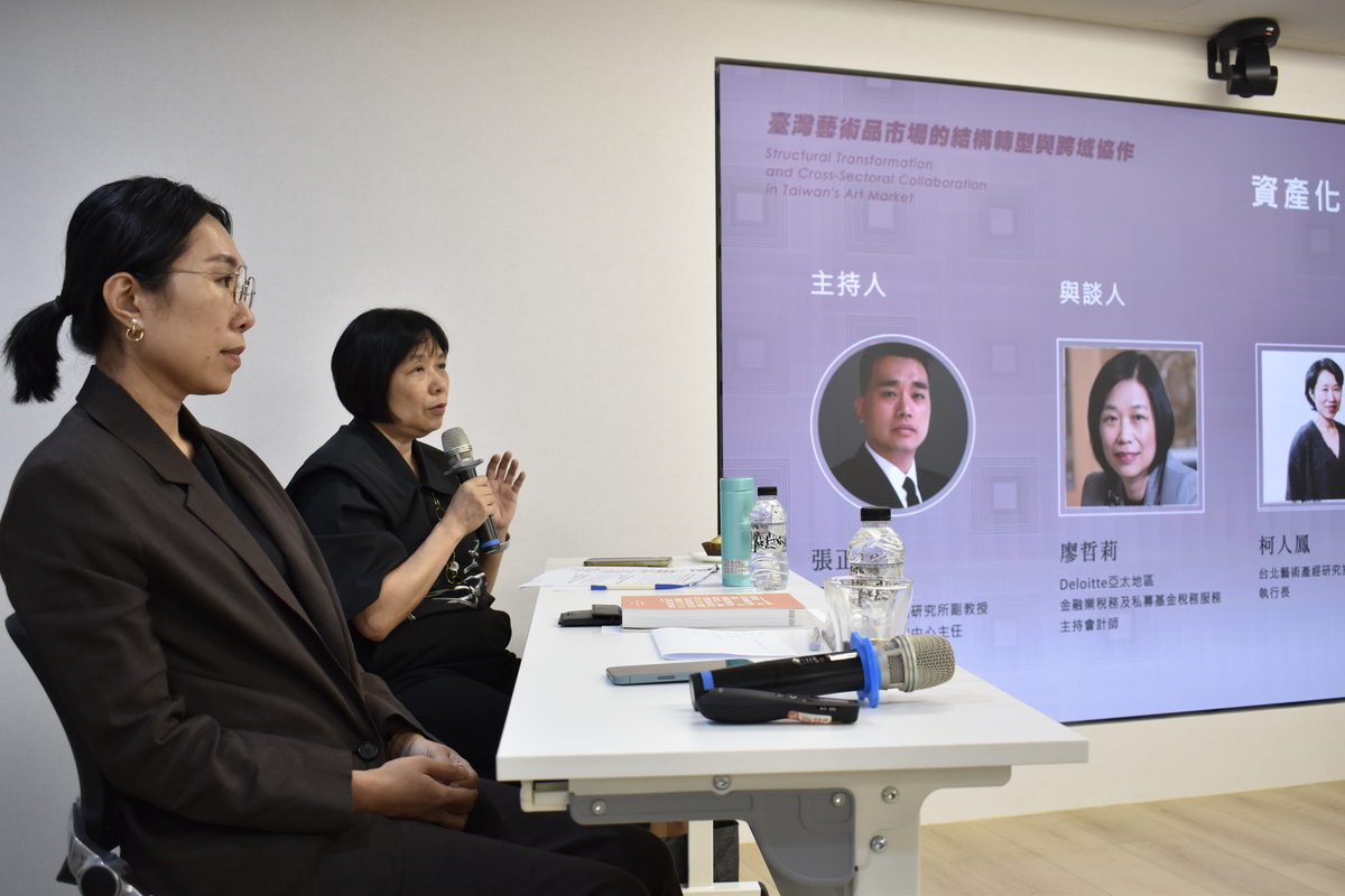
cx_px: 672
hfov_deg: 53.1
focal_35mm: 36
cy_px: 448
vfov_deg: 36.9
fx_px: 1345
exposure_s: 1/50
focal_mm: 24
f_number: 4.5
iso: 400
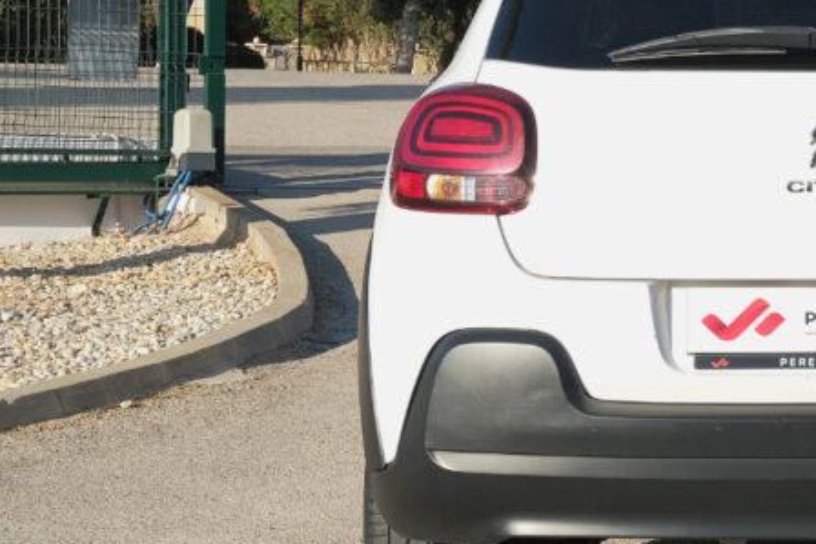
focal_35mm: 96
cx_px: 847
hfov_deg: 20.4
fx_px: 2177
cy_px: 241
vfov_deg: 14.3
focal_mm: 28
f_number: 9
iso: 160
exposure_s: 1/180
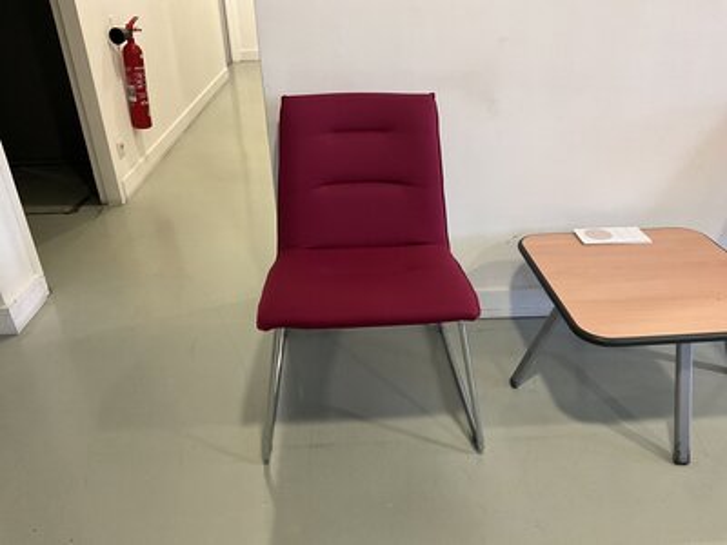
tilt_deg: -28.8
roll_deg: +1.8
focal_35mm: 29
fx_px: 609
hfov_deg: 61.7
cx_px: 364
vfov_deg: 48.2
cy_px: 272
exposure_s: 1/60
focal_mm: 3
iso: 160
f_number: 1.8
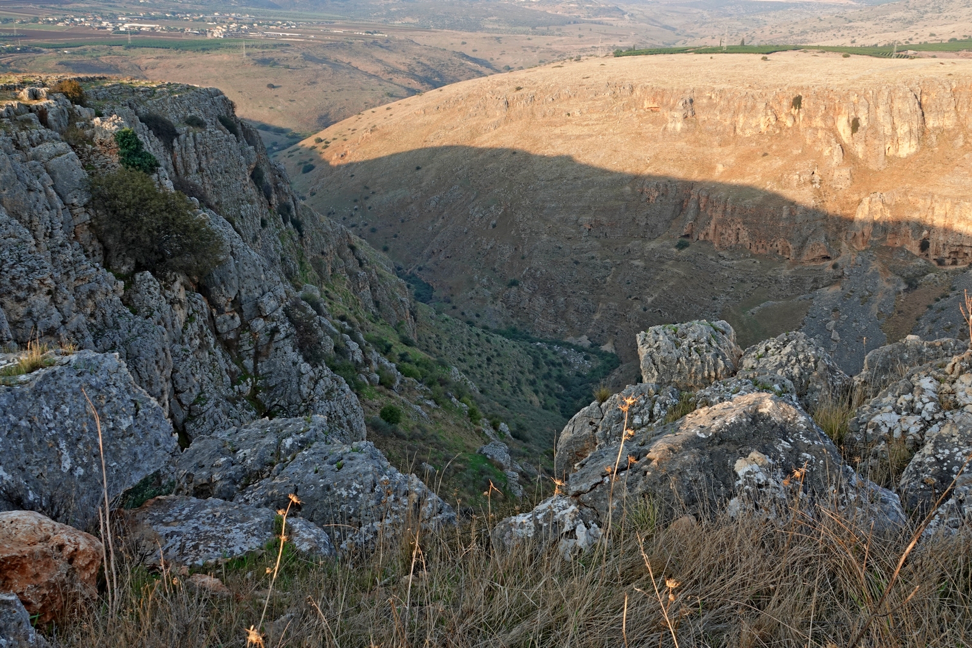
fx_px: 891
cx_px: 486
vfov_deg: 40.0
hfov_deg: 57.2
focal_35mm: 33
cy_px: 324
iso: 100
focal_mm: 12.04
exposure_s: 1/40
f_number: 9
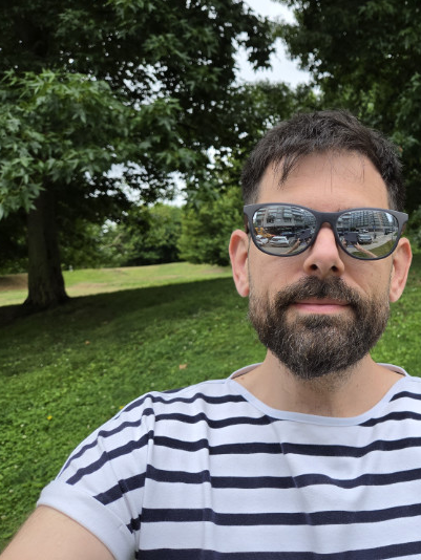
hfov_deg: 42.7
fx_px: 502
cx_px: 356
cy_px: 281
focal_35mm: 31
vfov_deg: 58.3
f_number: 1.8
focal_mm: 5.4
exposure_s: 1/1148
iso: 80
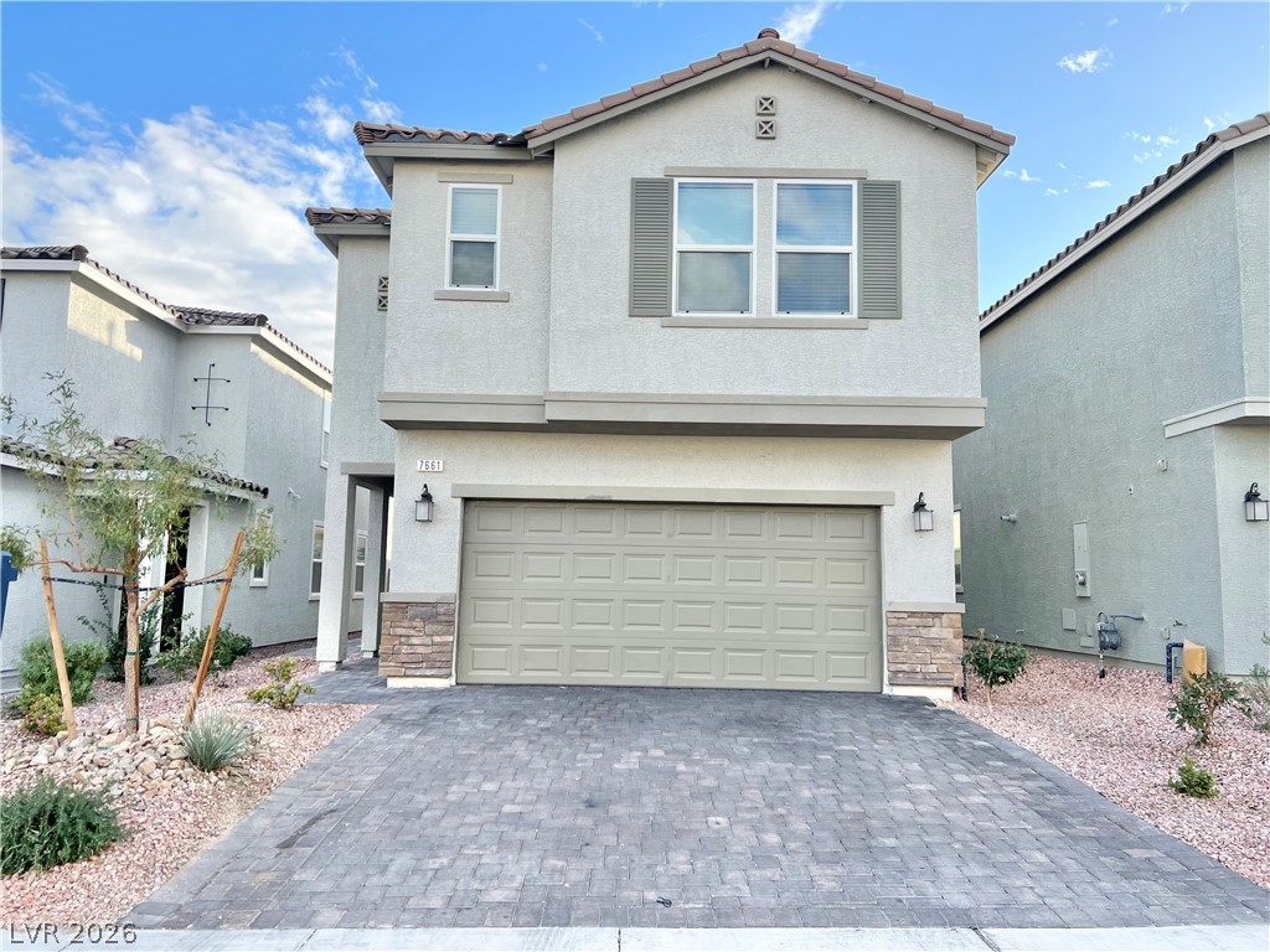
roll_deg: -0.7
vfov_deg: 53.1
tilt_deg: +5.5
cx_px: 635
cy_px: 476
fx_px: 954
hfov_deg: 67.3
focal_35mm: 26
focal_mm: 5.7
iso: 50
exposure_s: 1/1553
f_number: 1.5
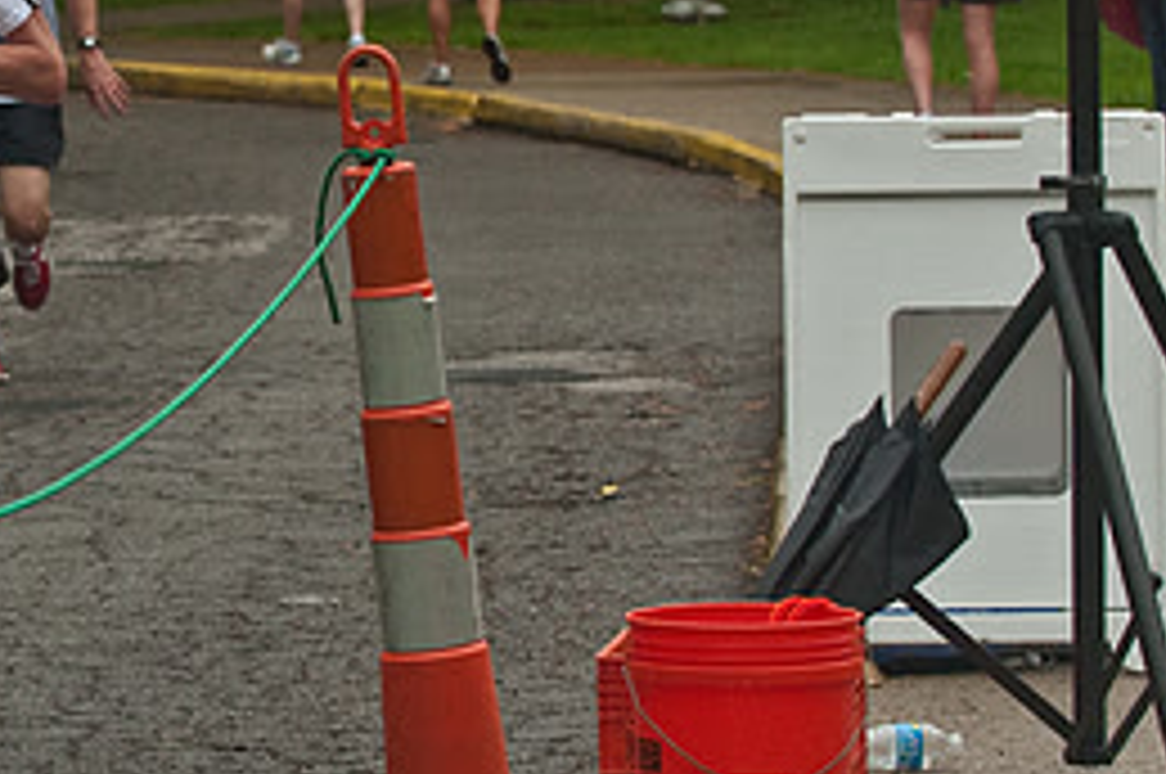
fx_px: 7602
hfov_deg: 8.7
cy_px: 142
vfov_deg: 5.8
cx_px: 131
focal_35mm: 235
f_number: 5.6
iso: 1600
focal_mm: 70
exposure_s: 1/320
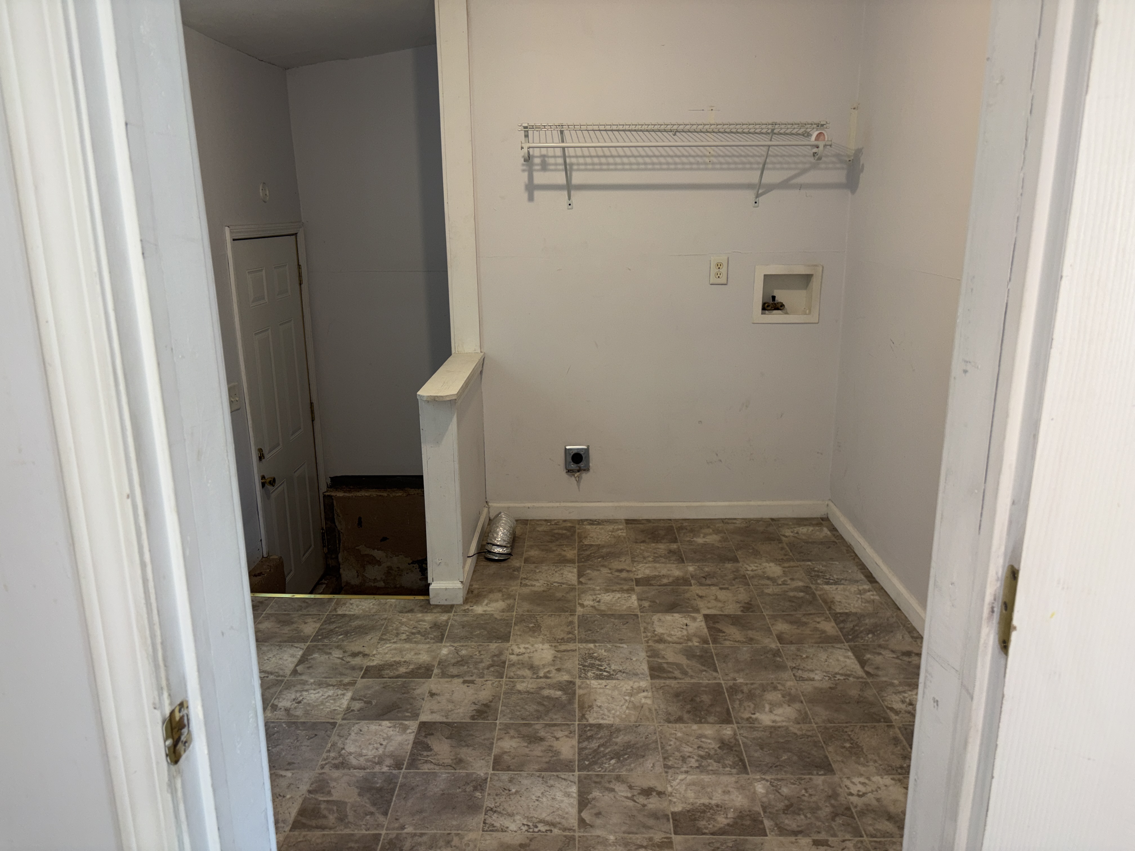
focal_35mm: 26
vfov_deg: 53.1
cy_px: 426
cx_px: 568
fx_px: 852
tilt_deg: -13.6
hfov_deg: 67.3
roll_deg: +0.9
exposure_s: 1/24
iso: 50
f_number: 1.6
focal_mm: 5.96
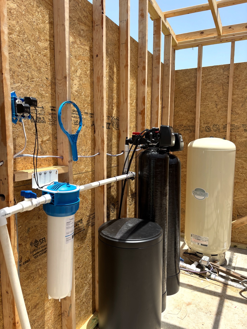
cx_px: 124
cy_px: 164
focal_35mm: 26
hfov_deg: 53.1
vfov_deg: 67.3
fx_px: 247
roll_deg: -0.6
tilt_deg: -6.2
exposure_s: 1/1642
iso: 50
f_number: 1.6
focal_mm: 5.96
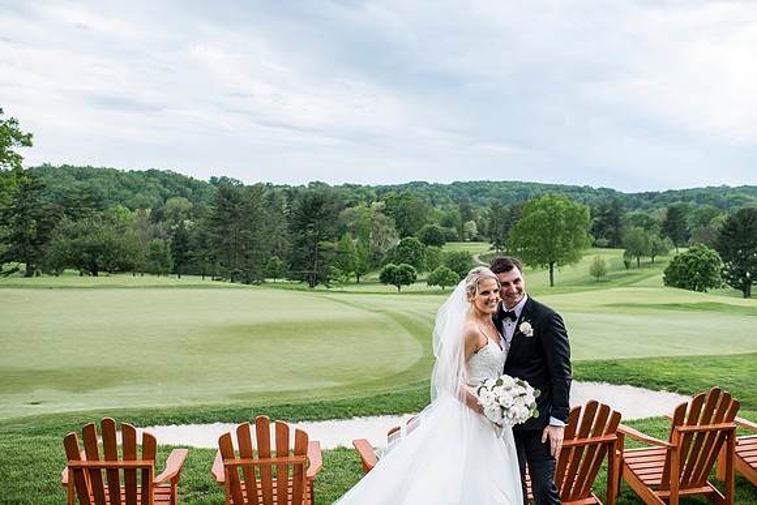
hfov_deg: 54.4
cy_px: 252
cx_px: 378
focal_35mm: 35
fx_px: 736
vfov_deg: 37.9
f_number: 2.5
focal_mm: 35
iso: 800
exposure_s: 1/1600
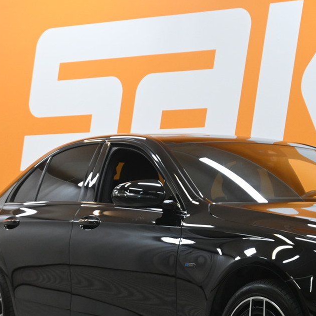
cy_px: 212
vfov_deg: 17.4
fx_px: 1029
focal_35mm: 100
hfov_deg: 17.2
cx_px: 286
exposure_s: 1/50
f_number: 4.8
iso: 640
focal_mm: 30.5
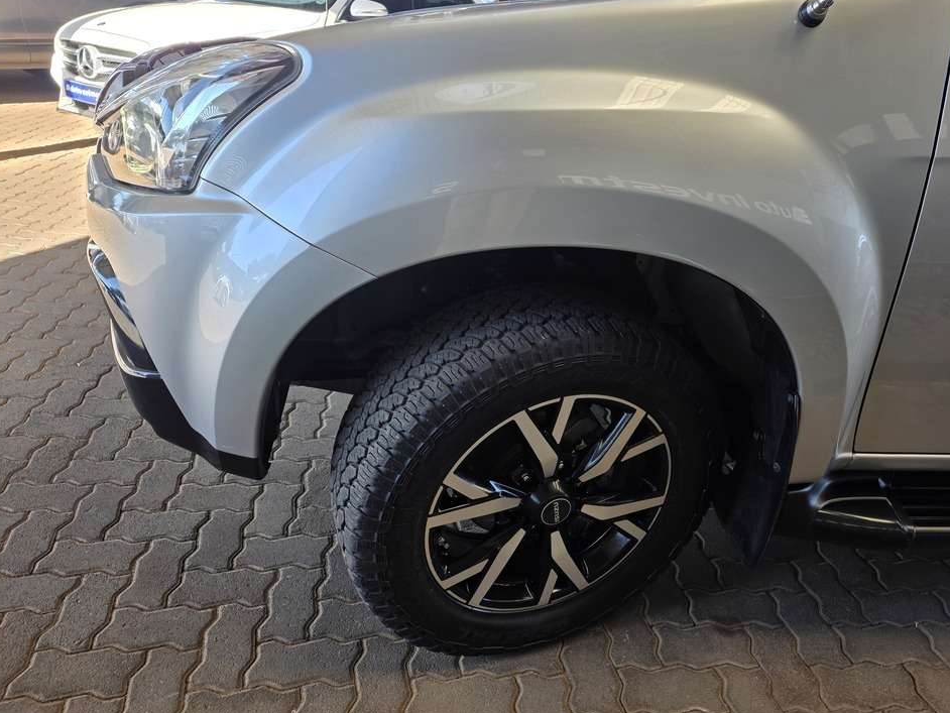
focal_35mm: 25
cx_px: 507
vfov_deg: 54.9
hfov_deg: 69.3
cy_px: 363
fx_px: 686
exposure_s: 1/180
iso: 64
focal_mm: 6.25
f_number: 1.7
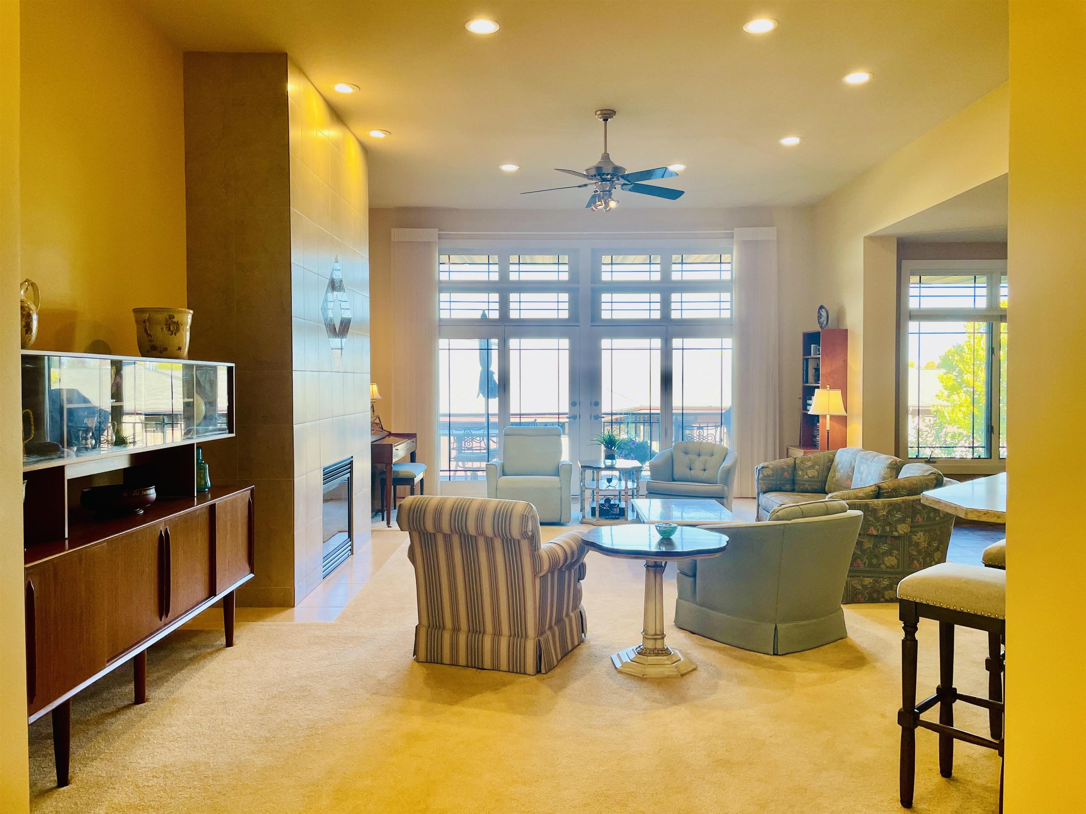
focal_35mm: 26
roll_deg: +0.6
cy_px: 407
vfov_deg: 53.1
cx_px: 543
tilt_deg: -0.9
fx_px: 816
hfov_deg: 67.3
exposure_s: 1/120
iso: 80
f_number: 1.6
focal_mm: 4.2
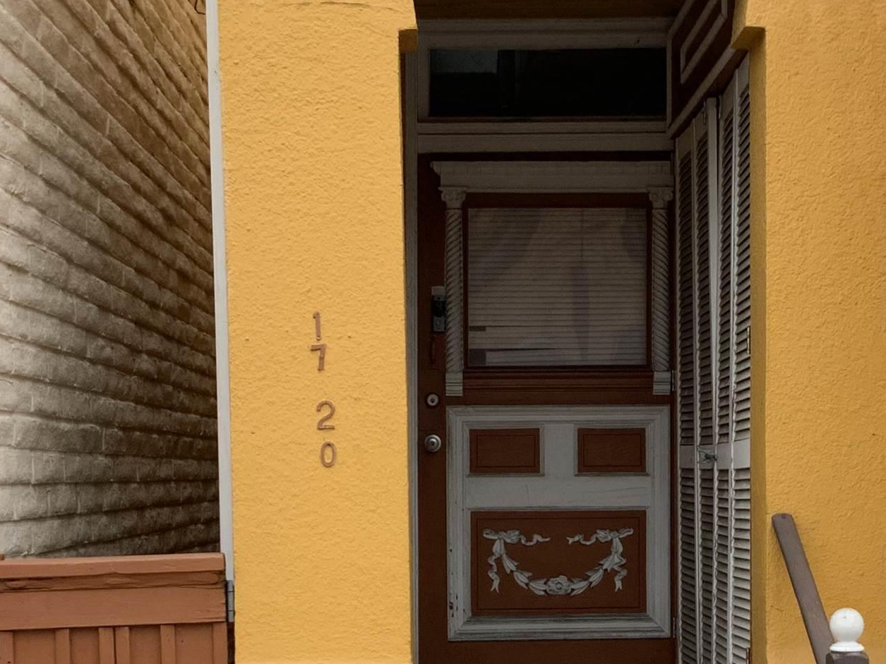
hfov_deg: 27.3
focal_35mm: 71
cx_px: 549
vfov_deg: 20.4
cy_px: 550
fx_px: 1817
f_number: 1.8
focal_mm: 3
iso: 16
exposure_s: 1/246
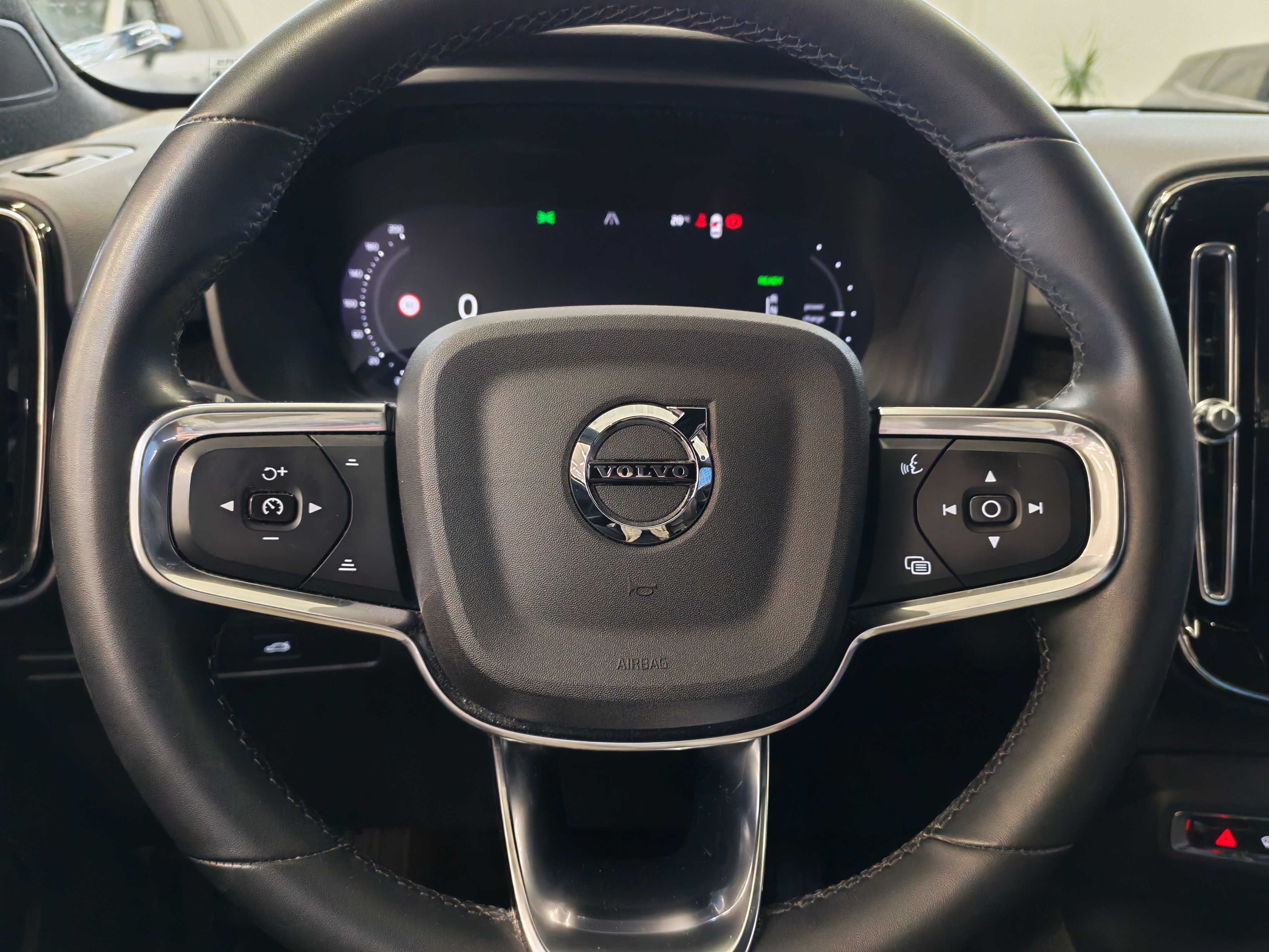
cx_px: 634
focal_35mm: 30
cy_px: 476
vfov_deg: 46.8
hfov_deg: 60.0
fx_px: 1100
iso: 1600
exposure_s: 1/50
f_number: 1.9
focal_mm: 6.12
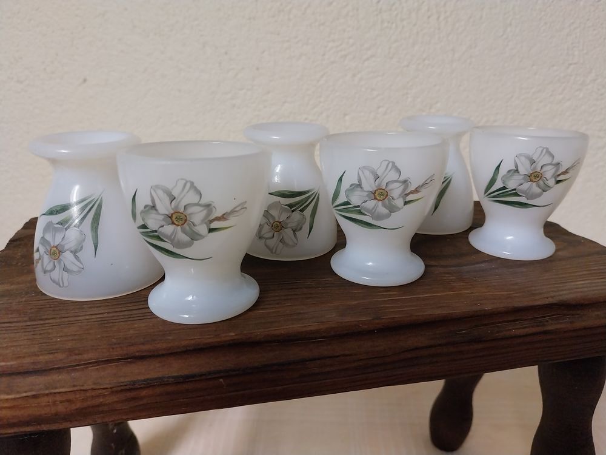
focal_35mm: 26
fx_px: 455
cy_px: 228
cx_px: 303
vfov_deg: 53.1
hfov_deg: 67.3
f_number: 1.8
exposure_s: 1/50
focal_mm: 4
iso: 320
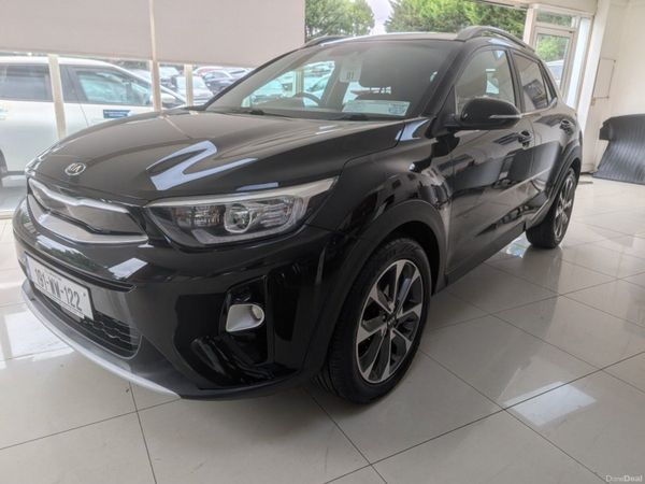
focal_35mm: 24
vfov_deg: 56.8
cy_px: 242
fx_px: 447
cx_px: 322
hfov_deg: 71.6
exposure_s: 1/739
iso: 21
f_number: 1.68
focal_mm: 6.9
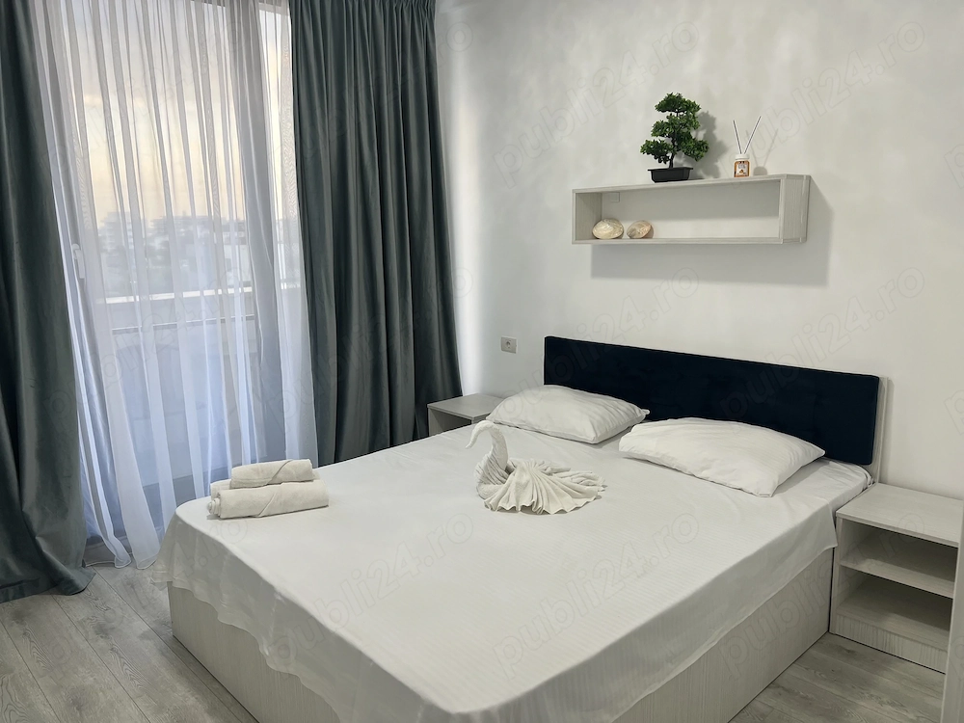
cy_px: 362
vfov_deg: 53.1
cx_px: 482
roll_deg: +1.0
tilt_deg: -11.0
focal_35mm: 26
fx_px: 724
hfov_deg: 67.3
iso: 125
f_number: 1.5
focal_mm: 5.7
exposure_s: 1/121
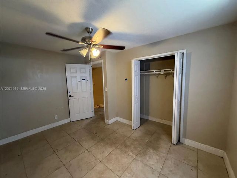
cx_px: 118
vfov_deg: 85.7
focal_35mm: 14
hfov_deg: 102.1
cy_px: 89
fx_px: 96
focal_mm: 2.22
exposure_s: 1/60
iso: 400
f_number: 2.2
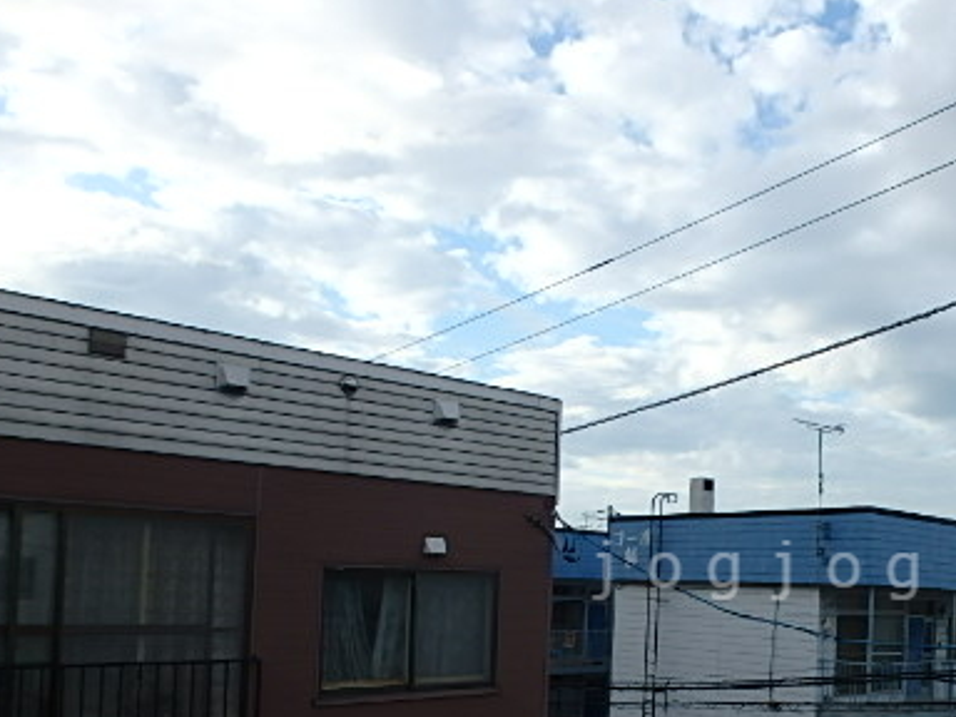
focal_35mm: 35
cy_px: 570
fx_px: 967
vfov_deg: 39.2
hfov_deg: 49.6
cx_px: 762
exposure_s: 1/640
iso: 125
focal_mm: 3.7
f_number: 3.5
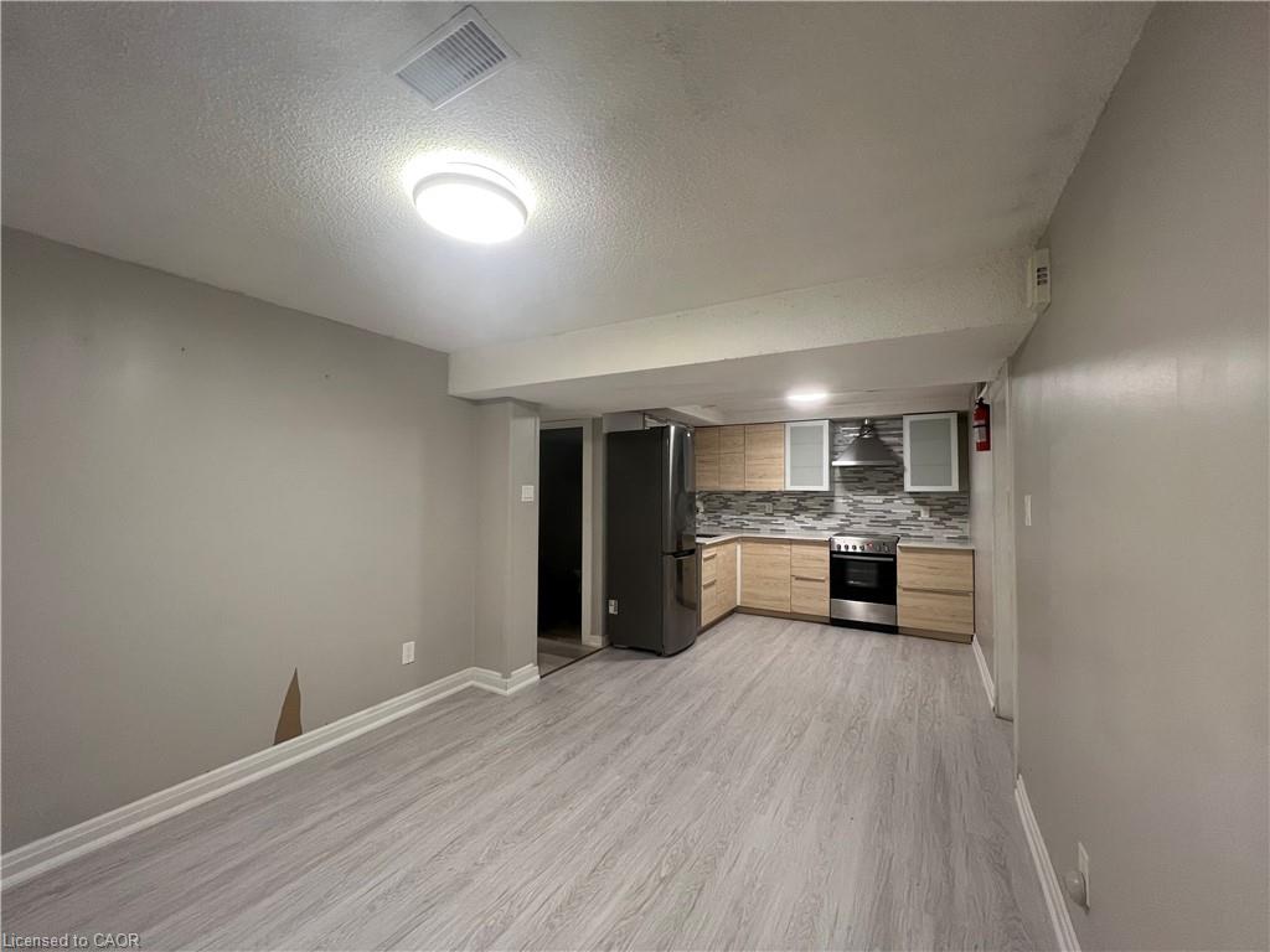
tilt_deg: +1.8
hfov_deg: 106.2
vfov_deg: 89.9
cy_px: 476
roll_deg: -0.4
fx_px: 477
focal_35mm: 13
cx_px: 635
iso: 250
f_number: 1.8
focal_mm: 1.57
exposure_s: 1/60
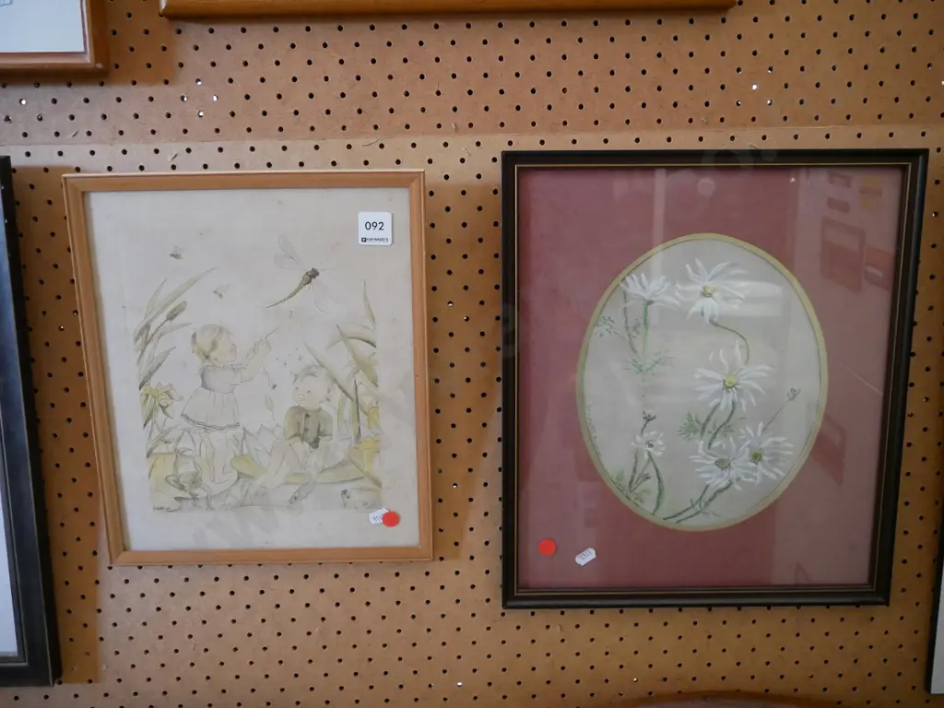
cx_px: 472
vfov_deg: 41.8
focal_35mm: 34
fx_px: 927
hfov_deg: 54.0
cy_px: 354
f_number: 4
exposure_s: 1/30
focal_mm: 17
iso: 3200
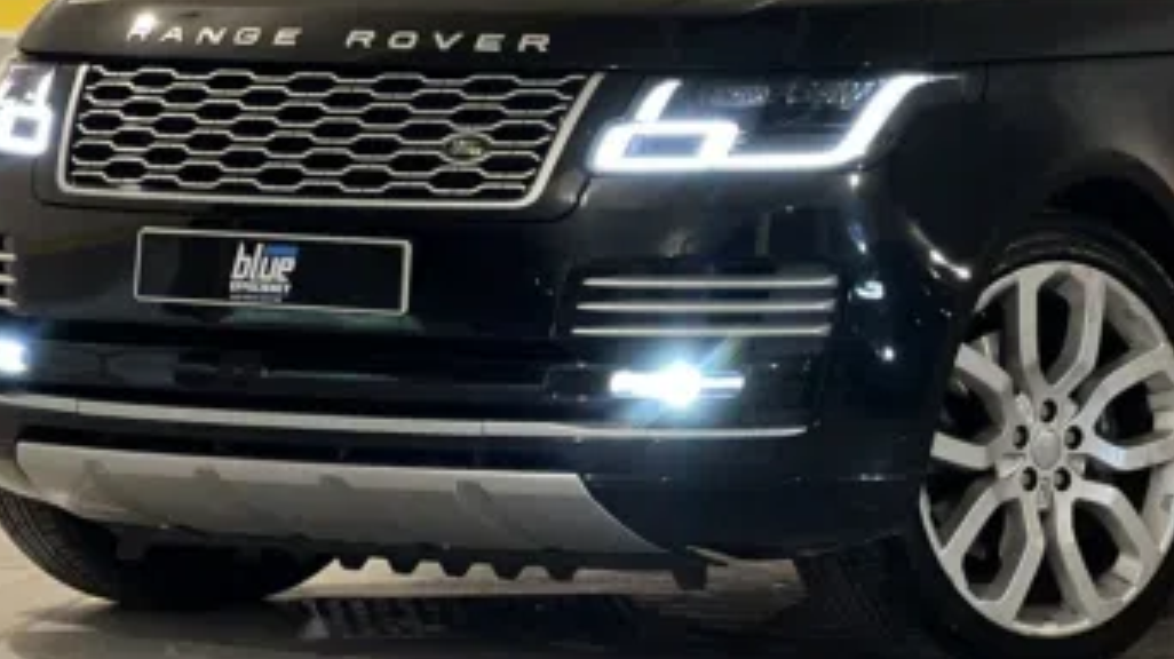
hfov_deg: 13.7
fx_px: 4885
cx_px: 879
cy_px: 117
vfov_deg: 7.7
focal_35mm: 157
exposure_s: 1/14
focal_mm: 9
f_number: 2.8
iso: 400
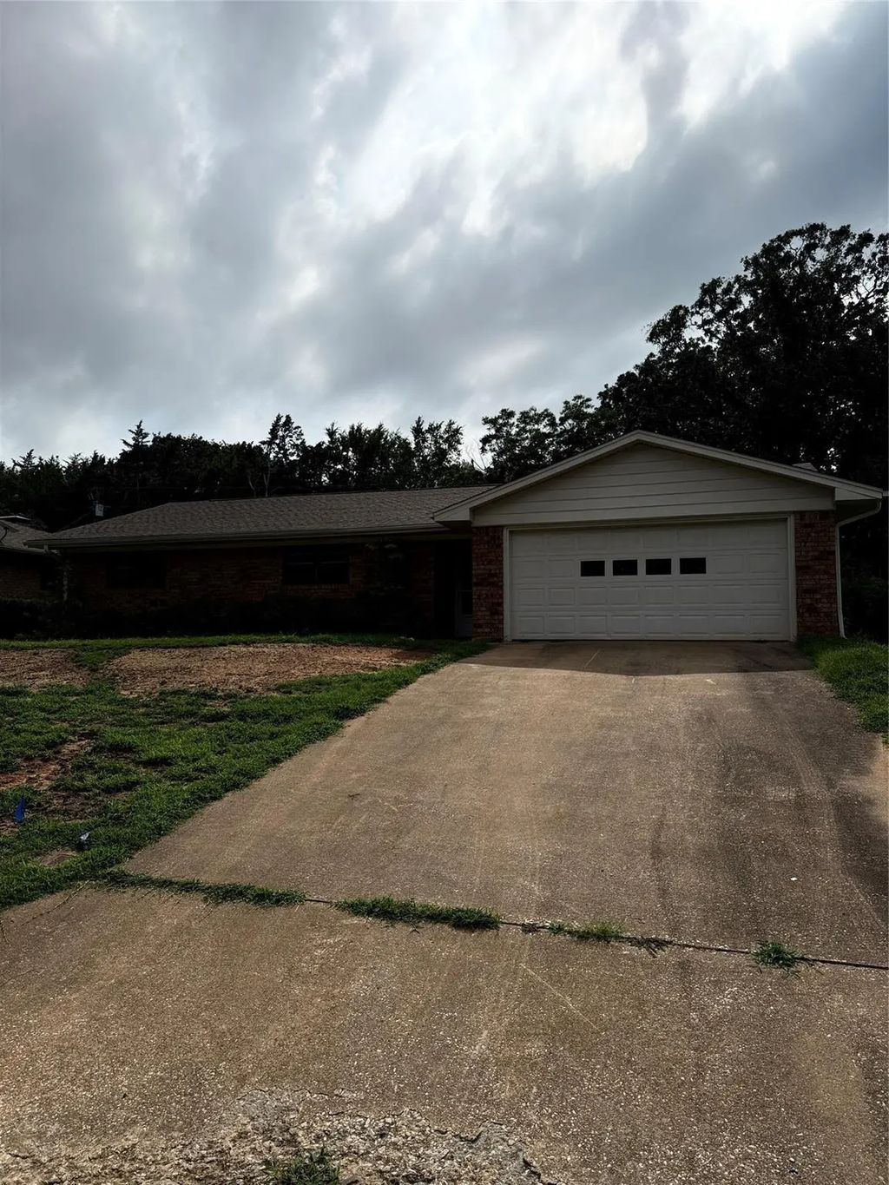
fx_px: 822
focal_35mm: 24
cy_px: 592
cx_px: 444
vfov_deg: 71.6
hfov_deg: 56.8
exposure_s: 1/14286
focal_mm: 6.76
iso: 100
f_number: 1.78
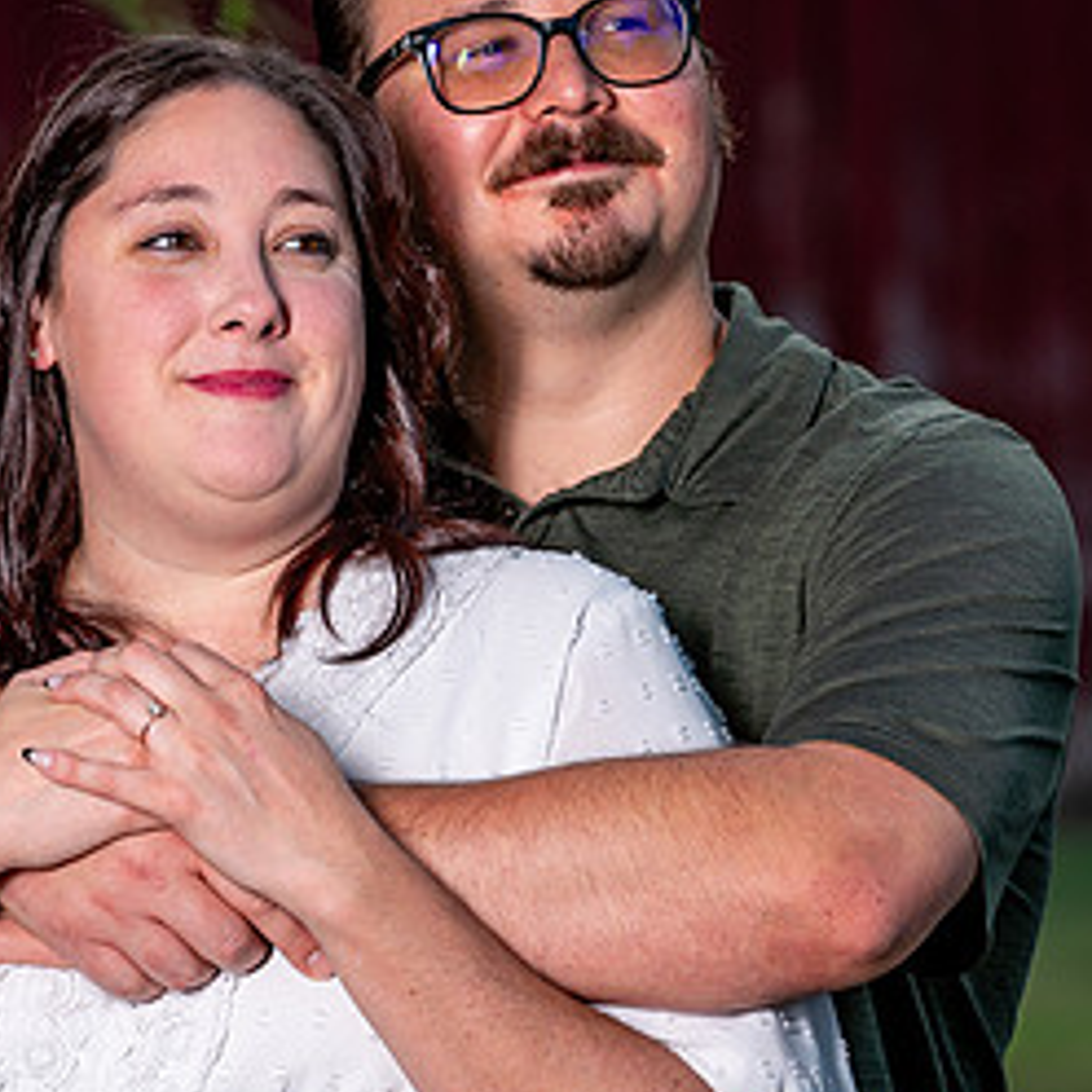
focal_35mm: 258
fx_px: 9208
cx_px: 405
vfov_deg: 6.8
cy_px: 495
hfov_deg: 6.8
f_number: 5
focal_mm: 130
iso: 80
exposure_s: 1/125
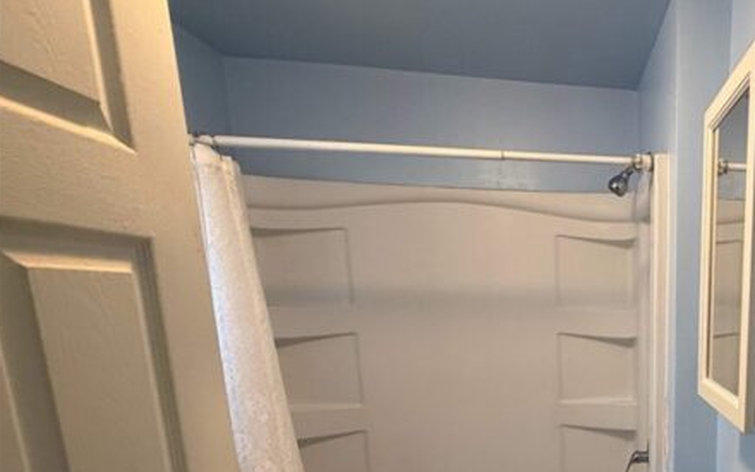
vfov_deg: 43.1
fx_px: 556
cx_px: 678
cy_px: 402
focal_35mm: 27
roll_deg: +0.1
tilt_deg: -9.5
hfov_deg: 58.6
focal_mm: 2.22
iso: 320
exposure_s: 1/60
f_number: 2.2
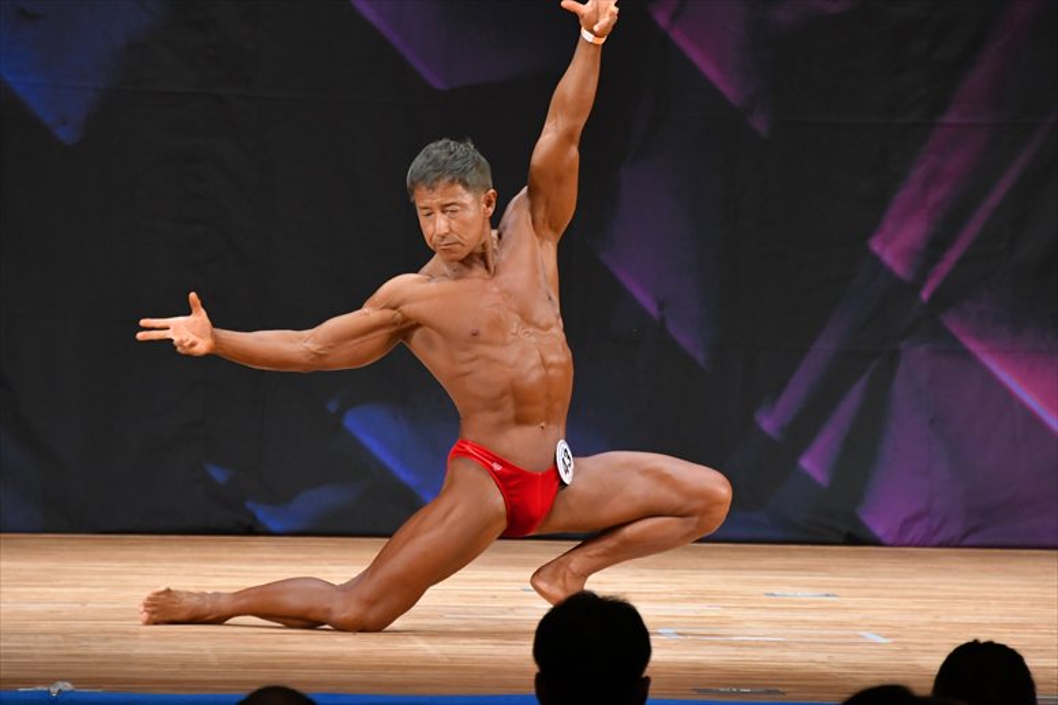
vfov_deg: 4.0
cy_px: 352
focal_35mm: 345
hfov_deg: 6.0
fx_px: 10134
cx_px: 529
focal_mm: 230
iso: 3200
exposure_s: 1/400
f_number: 5.6
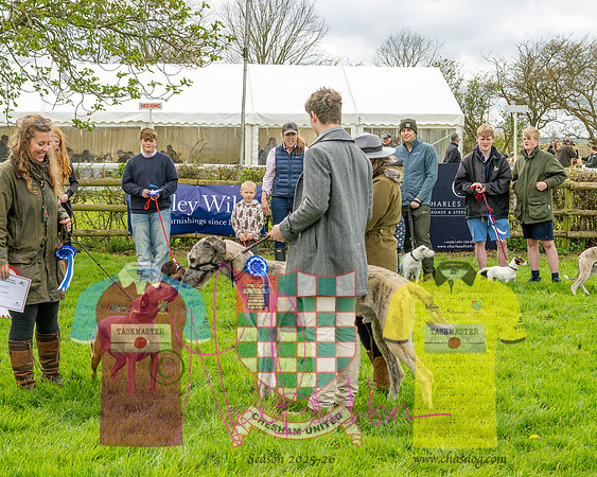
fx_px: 1454
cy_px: 255
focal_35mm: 82
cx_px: 223
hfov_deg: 23.1
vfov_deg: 18.6
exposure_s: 1/320
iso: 400
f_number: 8
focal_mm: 41
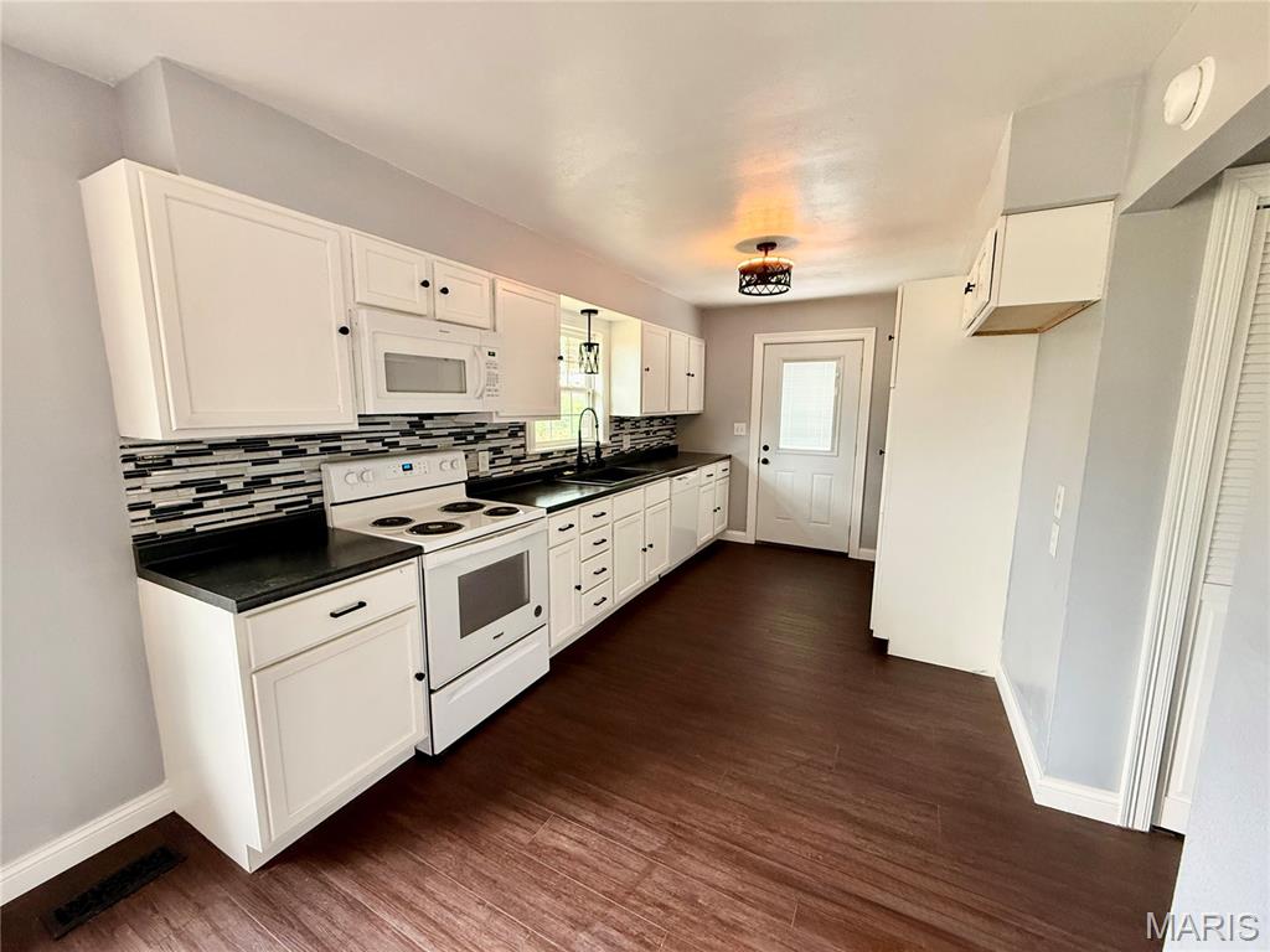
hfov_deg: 102.1
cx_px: 635
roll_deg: +0.1
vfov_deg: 85.7
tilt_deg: -7.3
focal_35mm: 14
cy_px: 476
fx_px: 514
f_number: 2.2
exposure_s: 1/60
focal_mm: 2.22
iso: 320
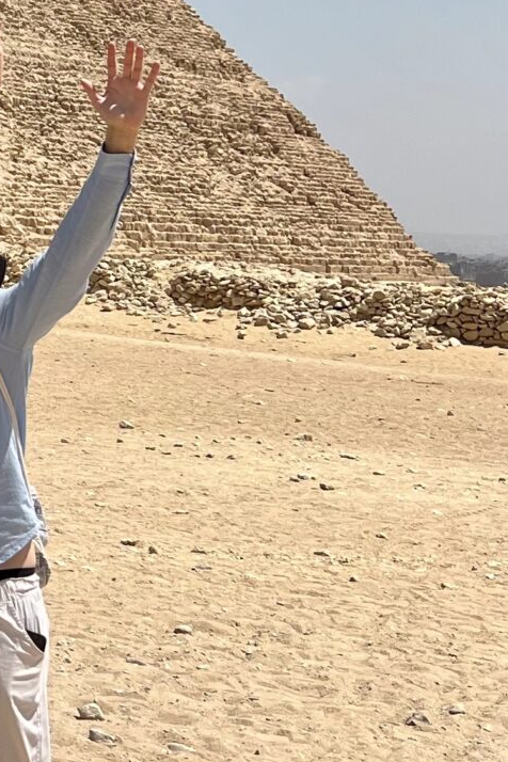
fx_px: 2053
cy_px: 212
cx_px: -489
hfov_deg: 12.5
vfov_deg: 20.9
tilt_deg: -0.1
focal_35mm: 97
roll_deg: -1.5
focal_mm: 5.7
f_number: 1.5
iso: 50
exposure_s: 1/5882
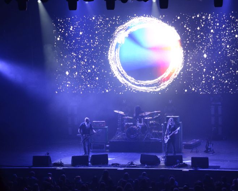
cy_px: 96
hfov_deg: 18.1
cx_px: 127
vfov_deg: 14.5
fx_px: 747
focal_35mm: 106
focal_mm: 62
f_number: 4.8
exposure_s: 1/60
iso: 1600
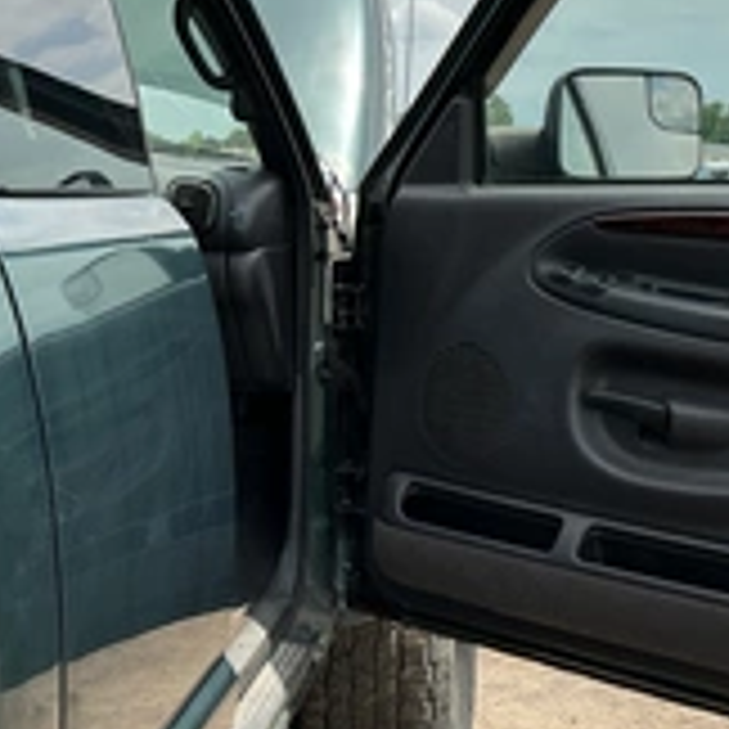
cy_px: 315
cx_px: 320
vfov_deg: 28.1
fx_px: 1453
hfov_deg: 28.1
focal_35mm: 61
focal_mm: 3
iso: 25
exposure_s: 1/1195
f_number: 1.8
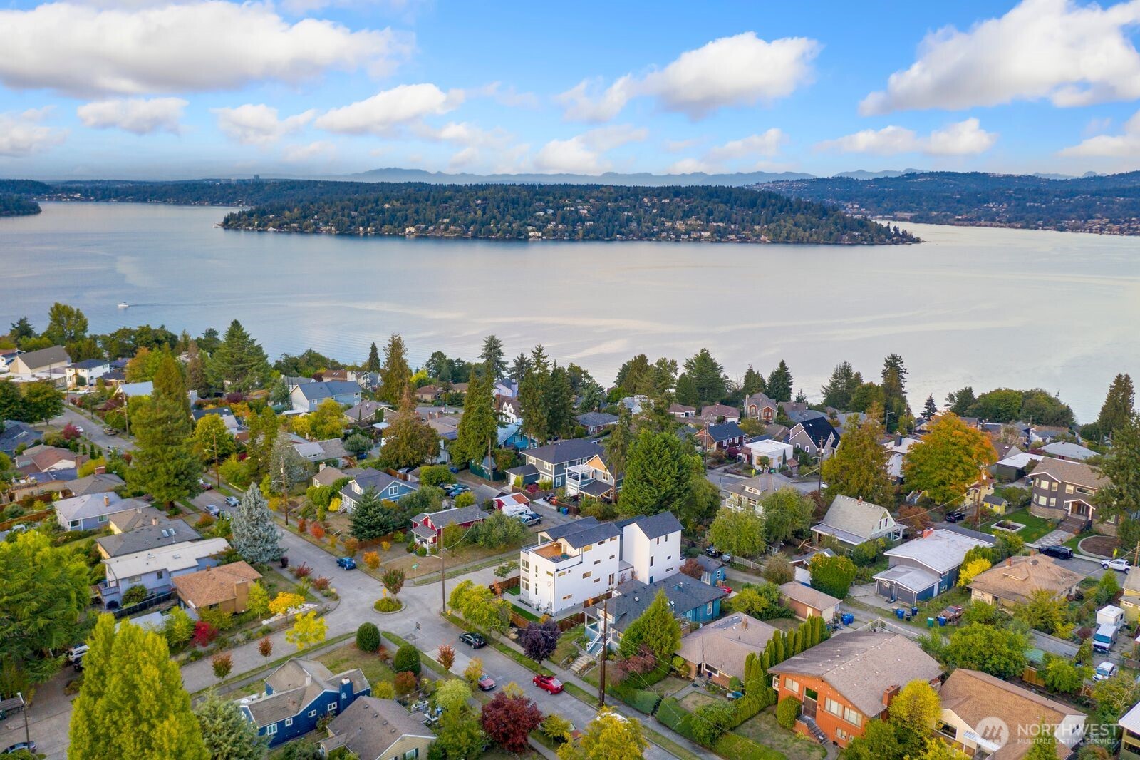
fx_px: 886
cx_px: 570
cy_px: 380
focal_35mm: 28
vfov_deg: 46.4
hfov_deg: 65.5
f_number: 2.8
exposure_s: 1/50
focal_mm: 10.26
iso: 100
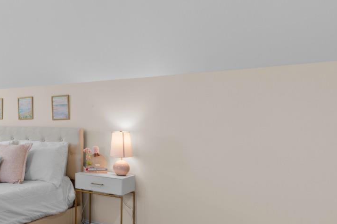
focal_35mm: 34
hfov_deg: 45.8
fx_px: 318
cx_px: -8
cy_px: 110
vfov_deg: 38.8
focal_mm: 10
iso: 100
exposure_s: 1/3
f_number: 4.5
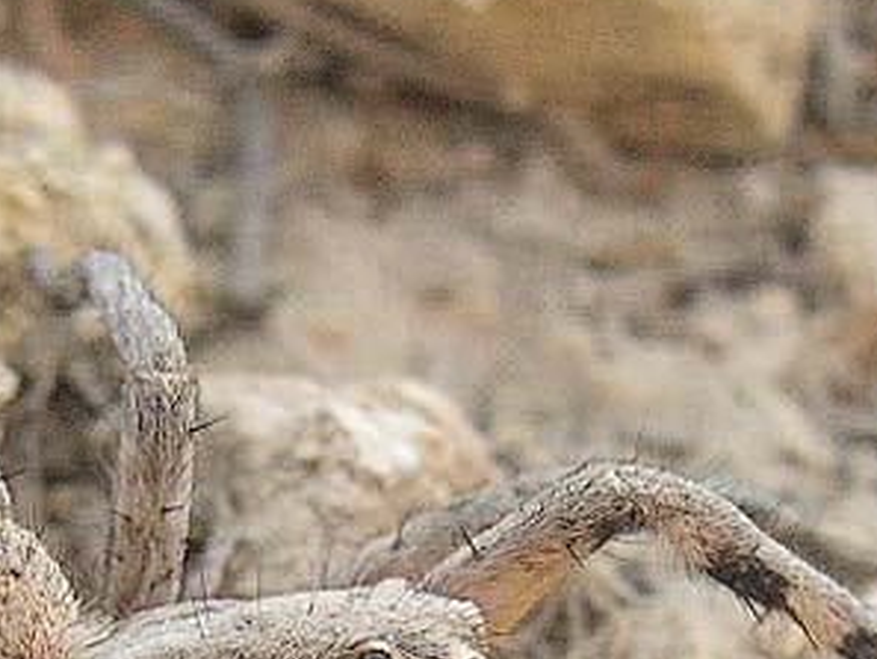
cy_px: 783
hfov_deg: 15.3
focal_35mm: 128
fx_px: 3244
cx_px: 177
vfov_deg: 11.4
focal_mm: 8
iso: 400
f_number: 7.6
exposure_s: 1/176
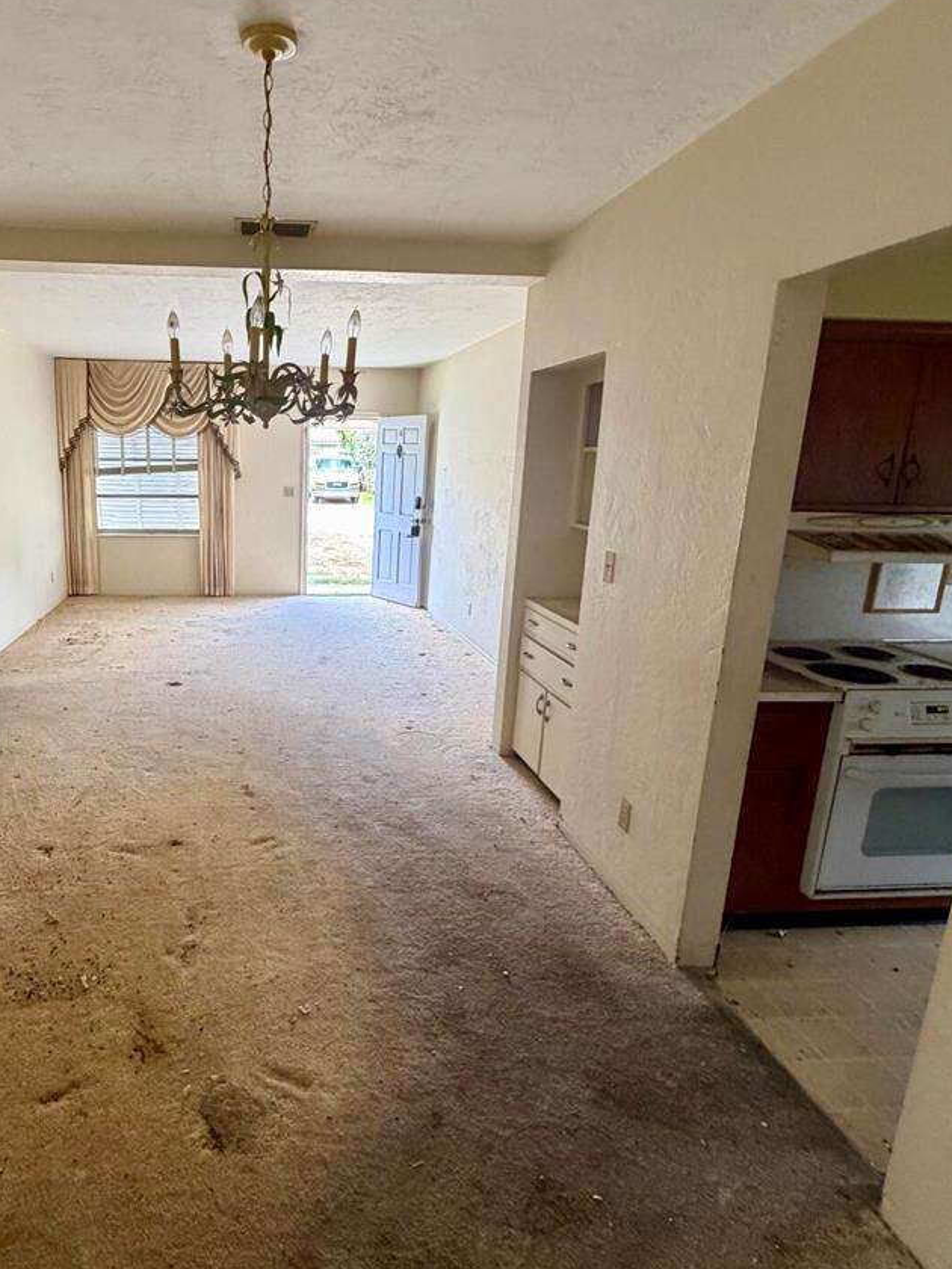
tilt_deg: -12.2
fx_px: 733
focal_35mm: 20
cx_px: 292
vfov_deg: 81.7
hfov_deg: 63.7
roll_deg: +0.5
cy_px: 619
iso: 320
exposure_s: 1/67
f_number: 2.2
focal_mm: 2.22
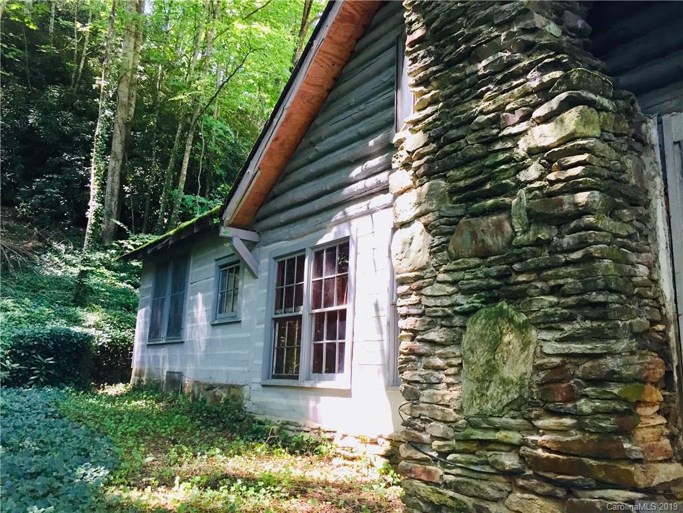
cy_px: 256
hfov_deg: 61.7
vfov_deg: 48.2
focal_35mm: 29
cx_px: 342
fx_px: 572
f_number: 2.2
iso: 32
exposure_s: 1/30
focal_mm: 4.15
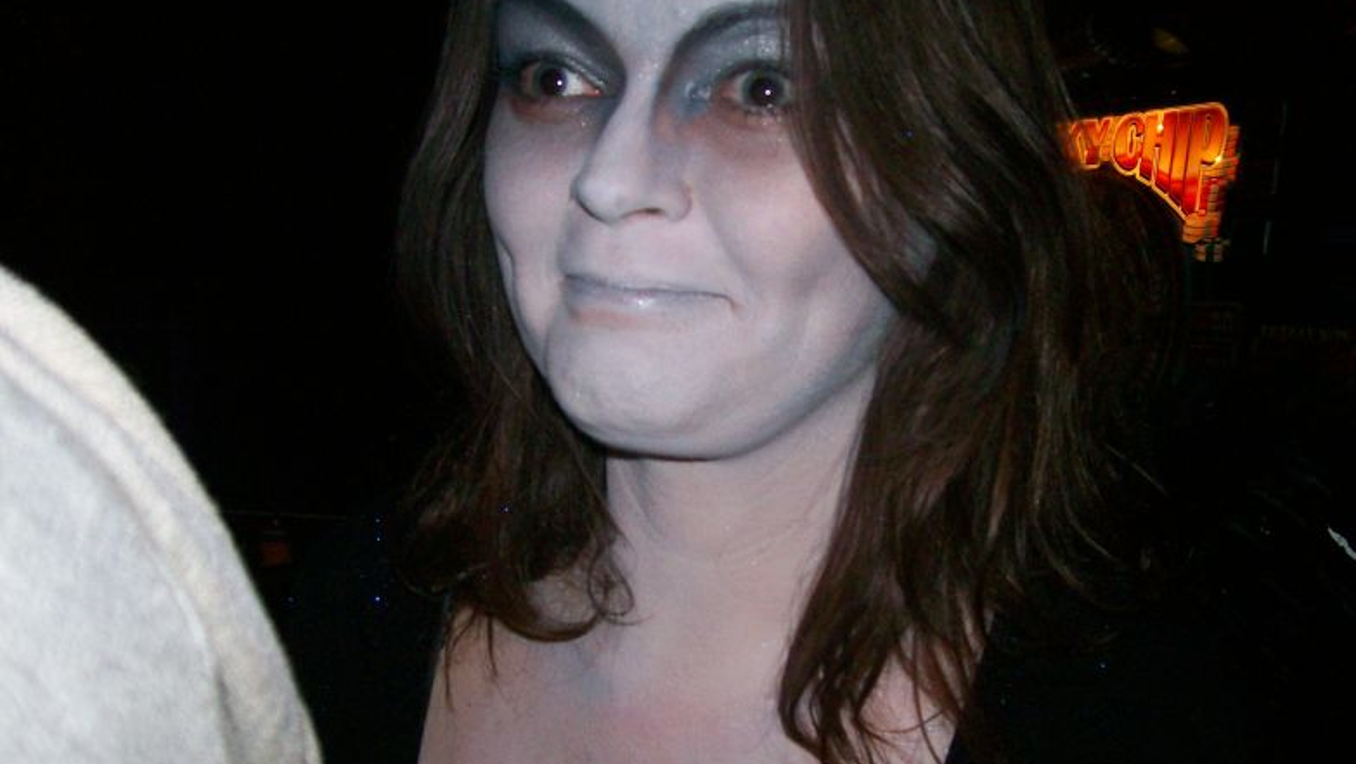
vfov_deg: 29.6
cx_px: 665
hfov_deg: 50.5
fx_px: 1439
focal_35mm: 40
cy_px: 476
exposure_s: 1/64
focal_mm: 6
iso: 140
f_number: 2.7
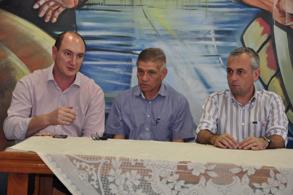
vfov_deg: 13.0
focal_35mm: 105
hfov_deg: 19.5
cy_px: 98
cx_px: 146
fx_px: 854
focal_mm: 70
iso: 500
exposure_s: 1/80
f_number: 5.3
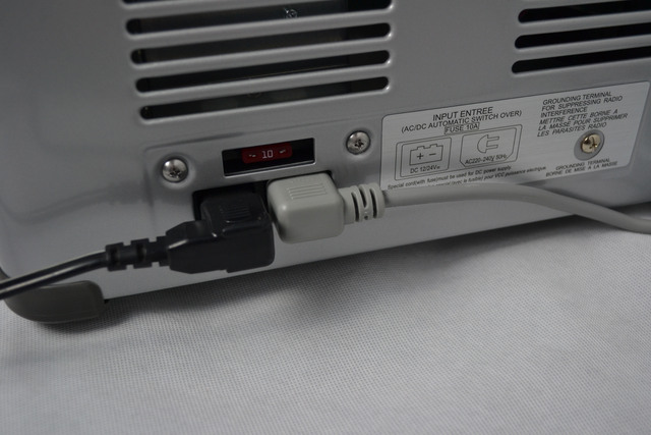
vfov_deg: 34.2
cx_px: 326
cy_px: 218
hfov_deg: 49.5
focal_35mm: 39
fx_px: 705
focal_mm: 26
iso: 450
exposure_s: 1/60
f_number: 4.2
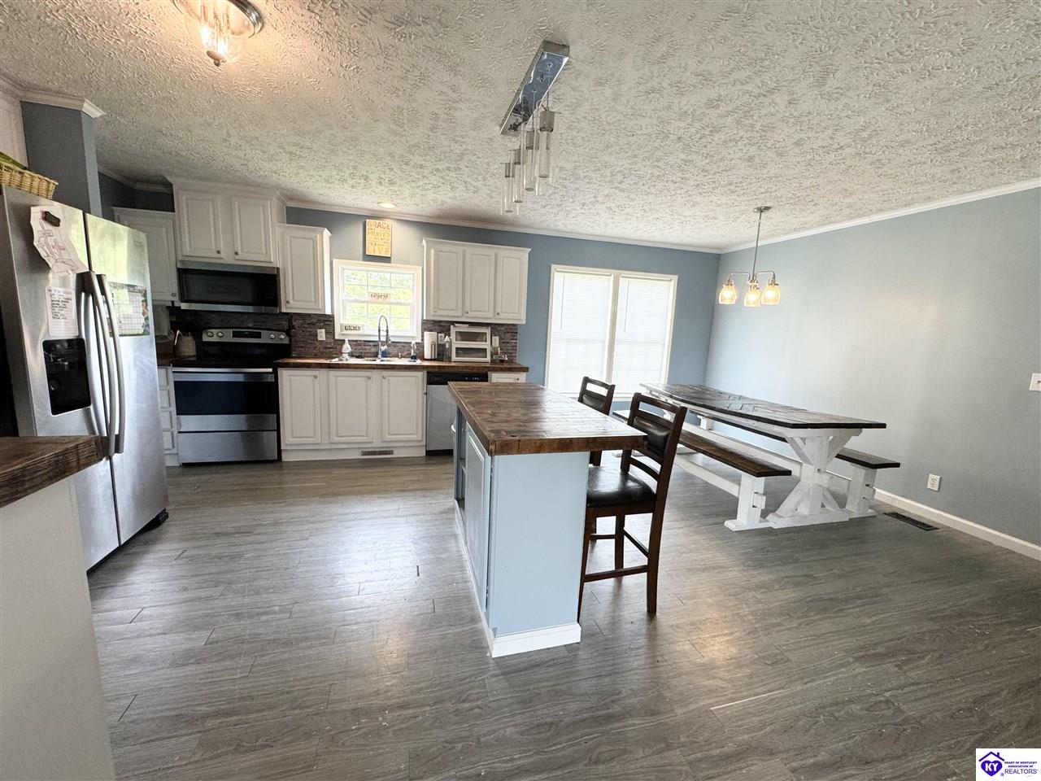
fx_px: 421
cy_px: 390
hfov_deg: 102.1
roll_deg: -3.8
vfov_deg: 85.7
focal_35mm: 14
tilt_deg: -10.4
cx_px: 520
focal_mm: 2.22
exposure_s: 1/120
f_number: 2.2
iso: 160
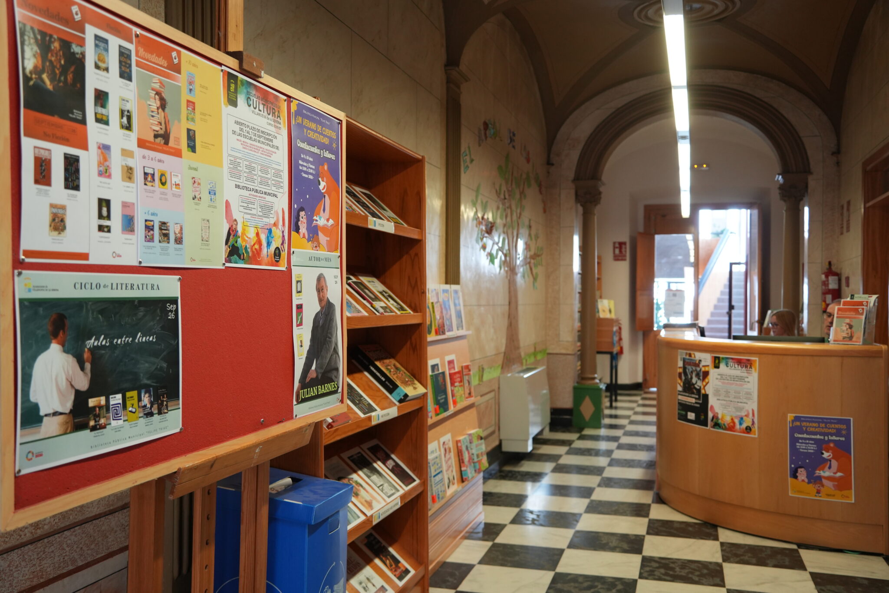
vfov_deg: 42.3
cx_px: 444
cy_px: 296
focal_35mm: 31
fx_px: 765
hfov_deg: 60.3
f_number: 4
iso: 1600
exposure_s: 1/160
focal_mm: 31
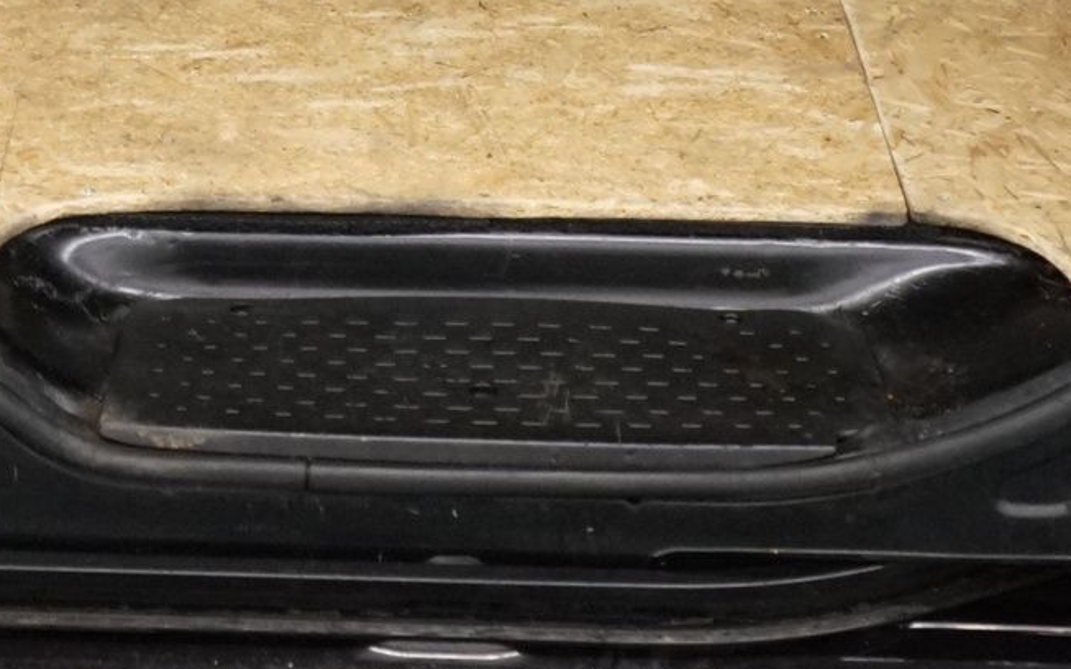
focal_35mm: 121
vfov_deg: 10.1
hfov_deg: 17.2
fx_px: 3531
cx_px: 271
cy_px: -642
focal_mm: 31
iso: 2500
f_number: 3.5
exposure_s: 1/160
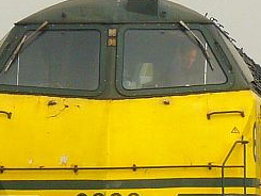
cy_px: 82
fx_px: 5326
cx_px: 548
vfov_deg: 2.1
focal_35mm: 706
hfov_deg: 2.8
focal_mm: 24.1
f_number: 6.3
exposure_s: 1/400
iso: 100
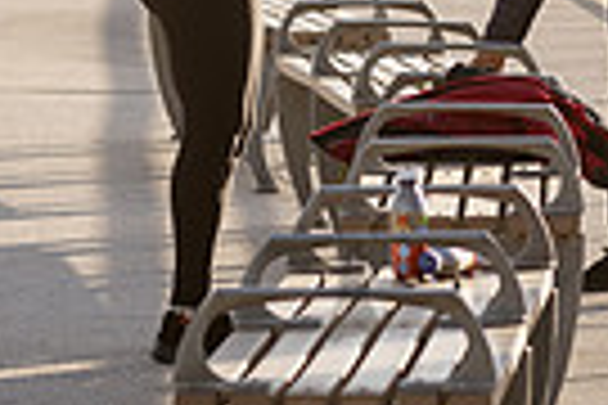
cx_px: 351
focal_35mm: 429
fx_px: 7245
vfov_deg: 3.2
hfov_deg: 4.8
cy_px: -173
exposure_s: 1/400
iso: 100
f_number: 5
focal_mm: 100
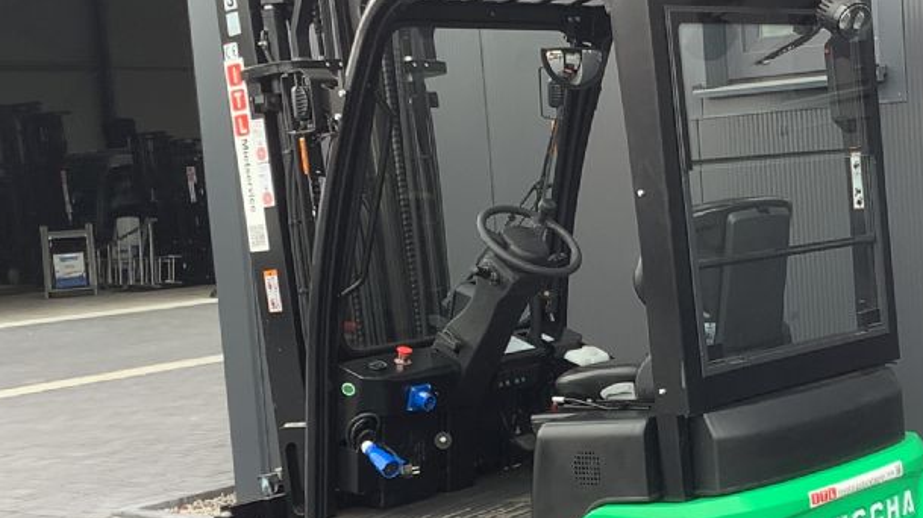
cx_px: 703
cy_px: 333
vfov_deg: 16.9
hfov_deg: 29.3
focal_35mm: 71
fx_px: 1737
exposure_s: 1/120
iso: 40
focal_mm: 3.3
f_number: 2.4
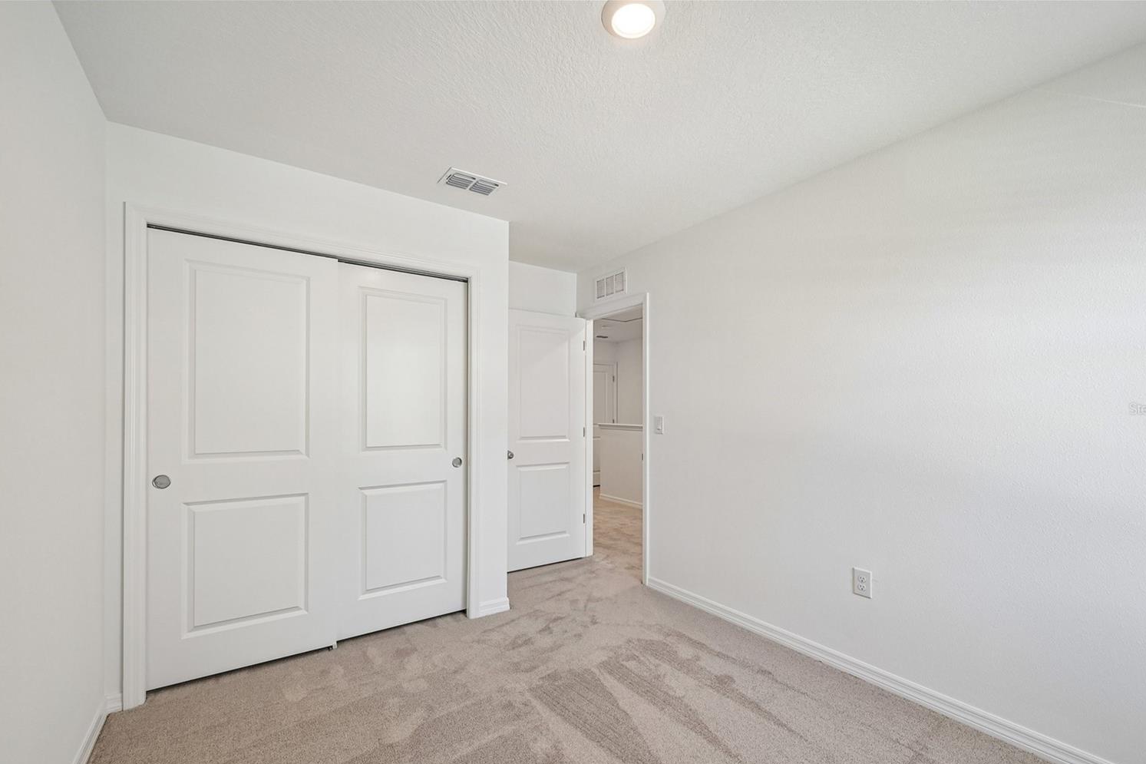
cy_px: 408
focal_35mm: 15
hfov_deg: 100.4
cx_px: 583
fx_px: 477
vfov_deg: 77.2
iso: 400
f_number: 8
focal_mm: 14
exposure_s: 1/40
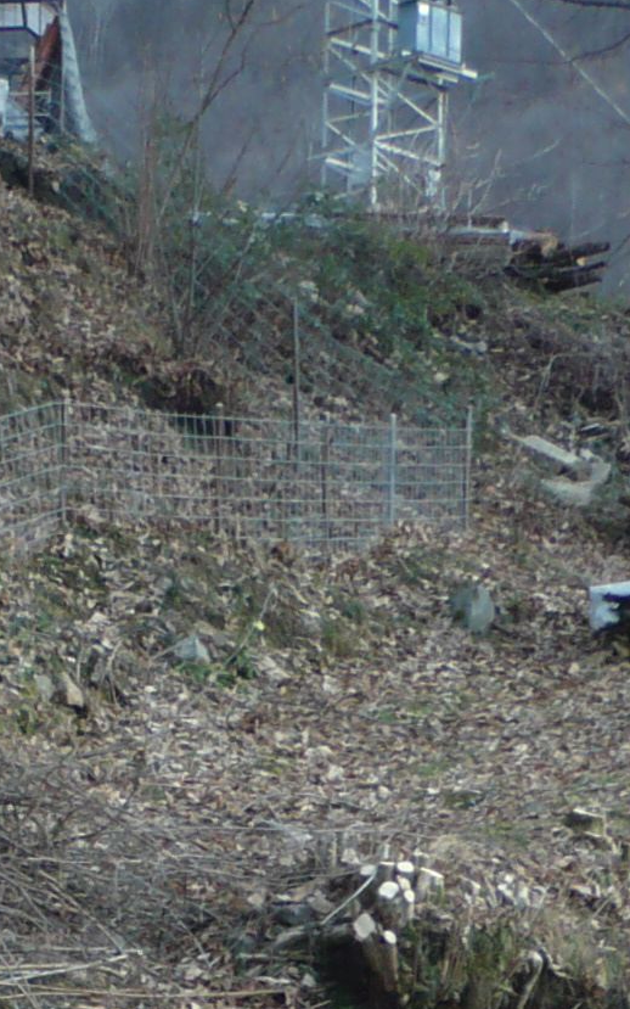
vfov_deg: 11.1
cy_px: 1648
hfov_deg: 7.1
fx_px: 4946
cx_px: -478
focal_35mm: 180
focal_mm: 8.3
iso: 125
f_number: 3.4
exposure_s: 1/30
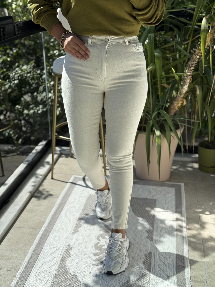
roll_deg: +1.4
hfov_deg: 30.3
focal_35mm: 48
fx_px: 398
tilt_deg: -36.6
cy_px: 144
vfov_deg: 39.7
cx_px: 108
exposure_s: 1/1754
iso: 64
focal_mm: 6.76
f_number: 1.78
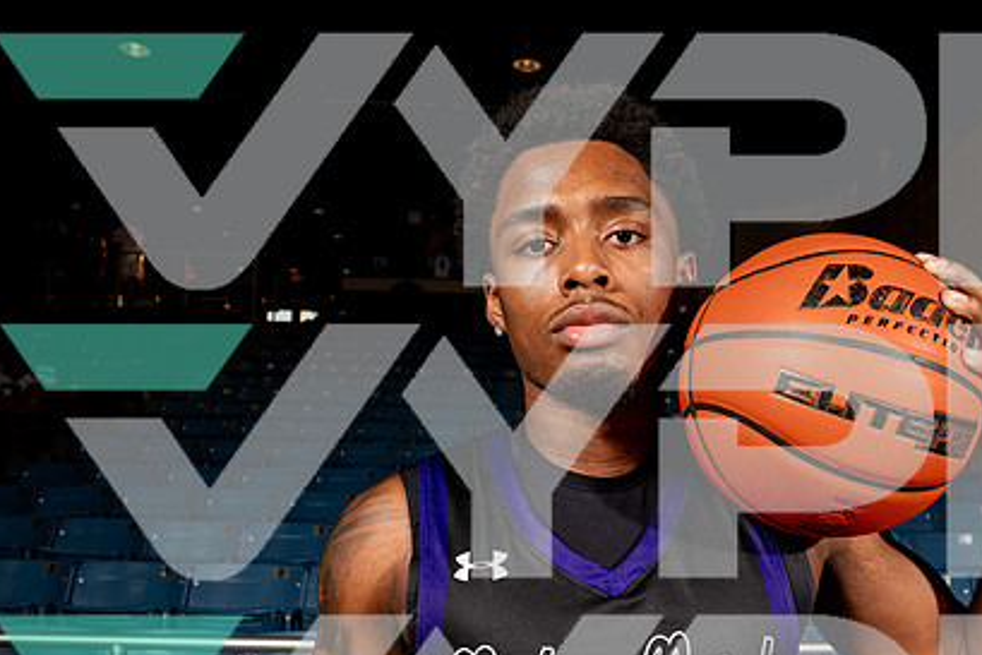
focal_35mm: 34
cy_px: 452
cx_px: 612
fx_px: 928
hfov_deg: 55.2
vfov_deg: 38.3
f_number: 7.1
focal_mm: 24
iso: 250
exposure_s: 1/125
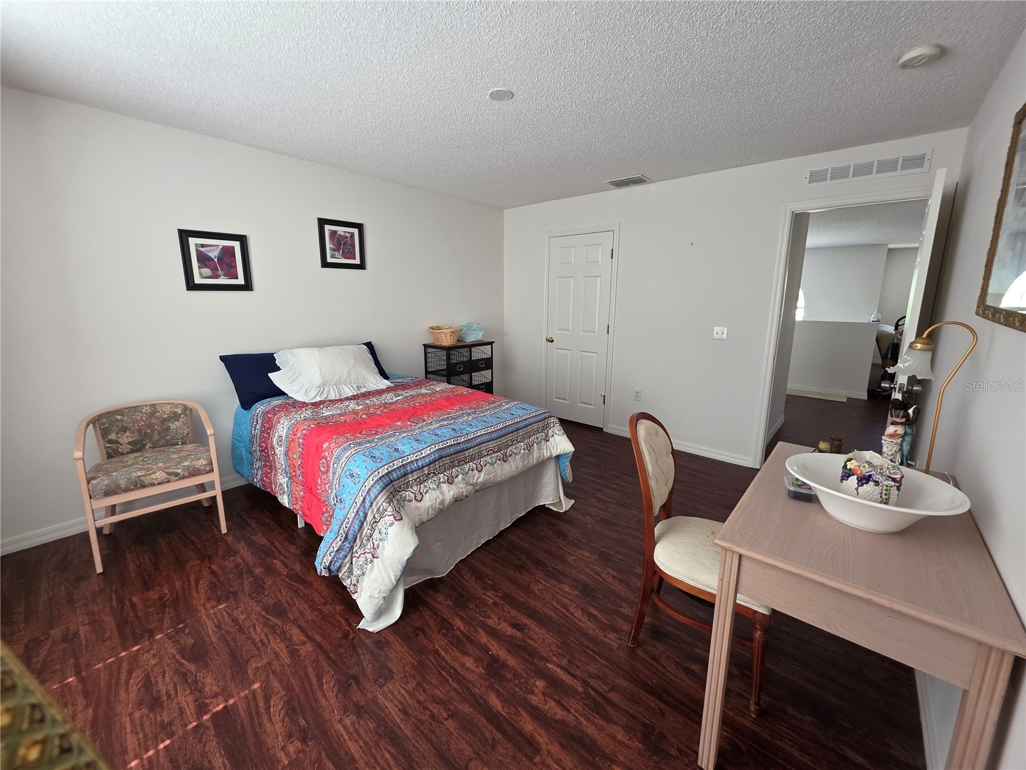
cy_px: 385
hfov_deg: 106.2
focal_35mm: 13
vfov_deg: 89.9
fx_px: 385
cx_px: 513
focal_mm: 2.2
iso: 125
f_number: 1.9
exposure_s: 1/120
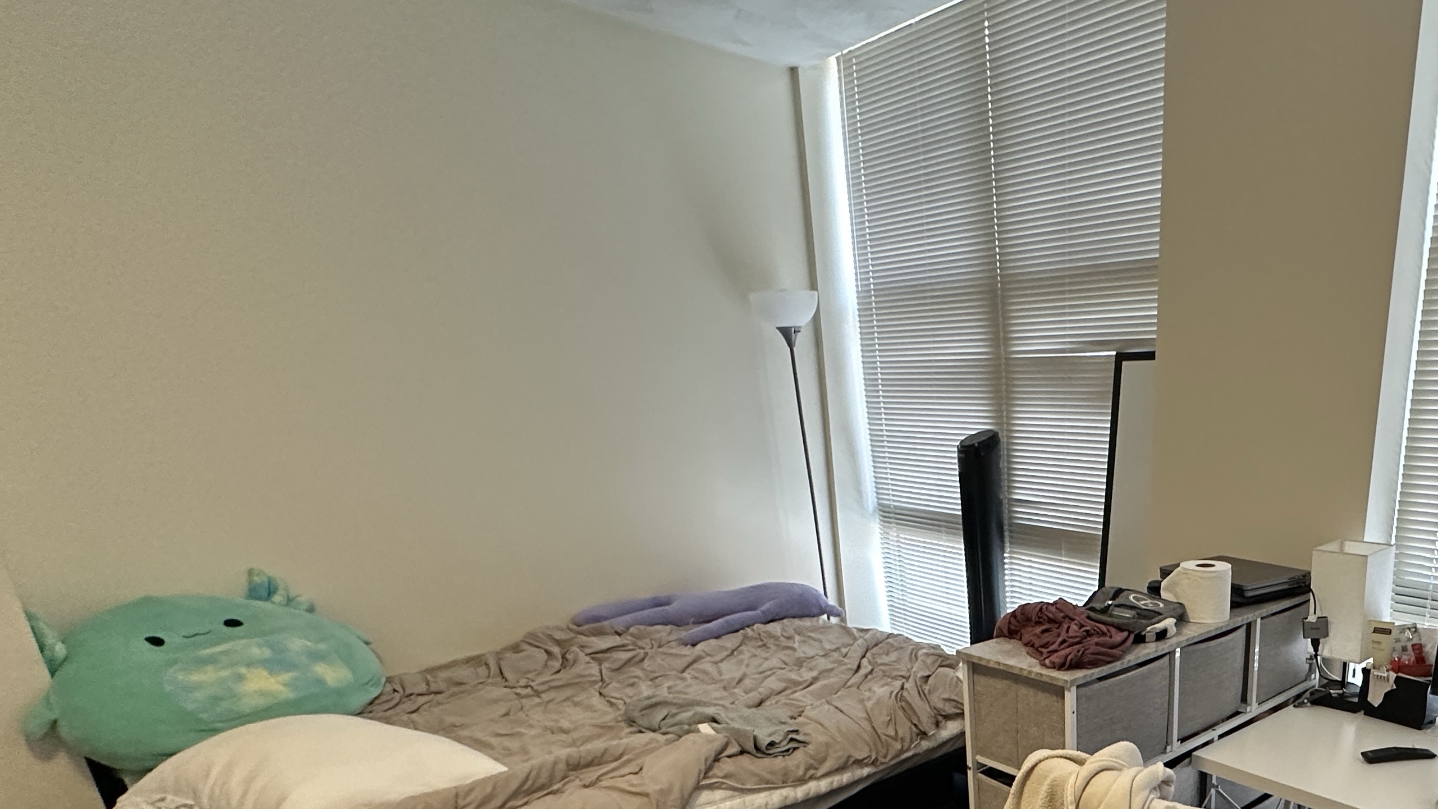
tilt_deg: -17.5
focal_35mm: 24
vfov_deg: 43.8
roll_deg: +1.4
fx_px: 915
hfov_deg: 71.2
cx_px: 1077
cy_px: 719
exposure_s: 1/60
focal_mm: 2.22
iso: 400
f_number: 2.2
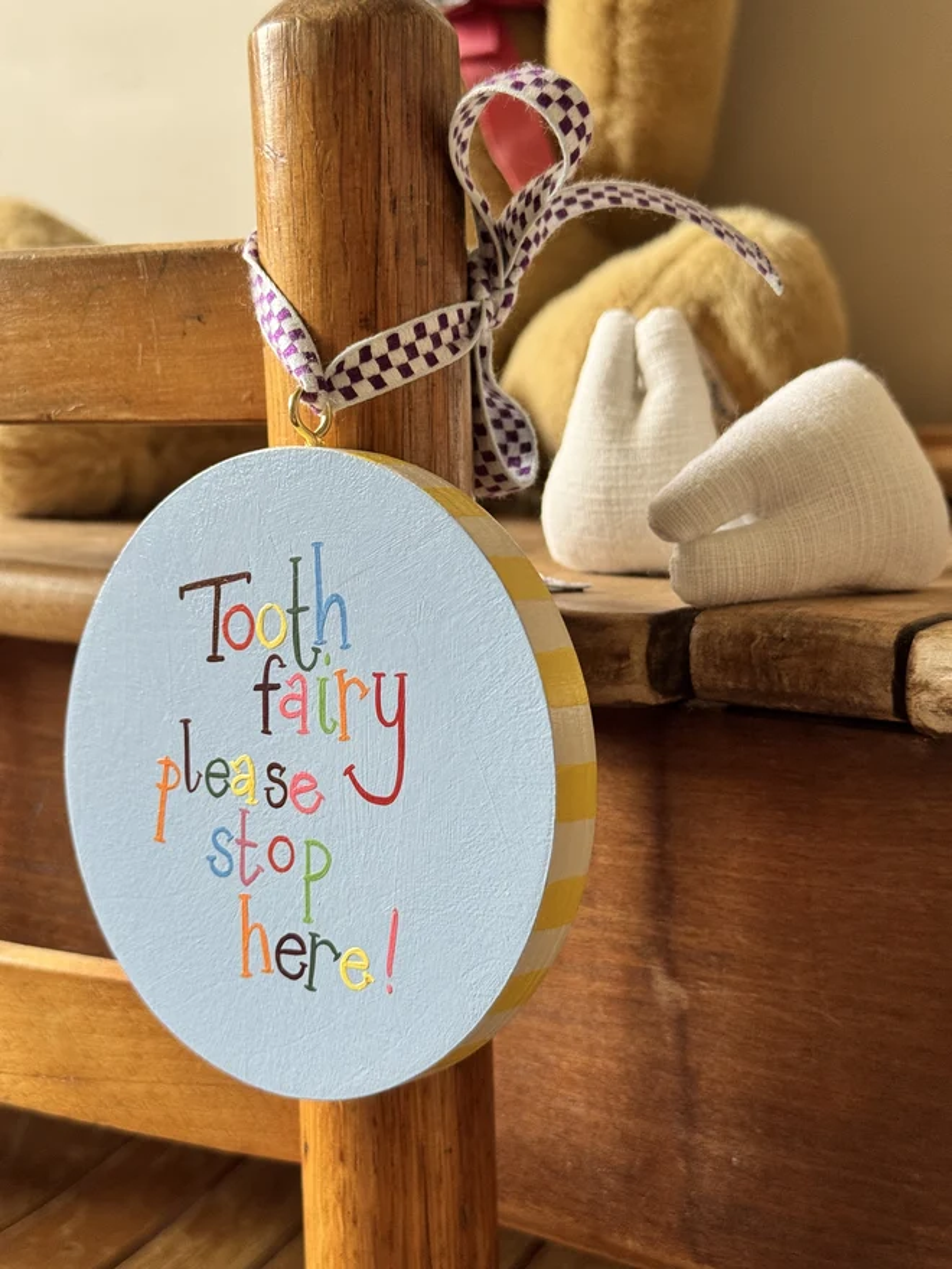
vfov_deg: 39.7
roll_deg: +0.8
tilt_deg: -6.7
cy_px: 634
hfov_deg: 30.3
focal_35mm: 48
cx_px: 476
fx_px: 1760
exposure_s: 1/101
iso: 100
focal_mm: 6.76
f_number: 1.78
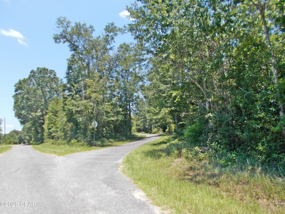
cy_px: 107
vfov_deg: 53.1
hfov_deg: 67.3
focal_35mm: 26
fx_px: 214
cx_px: 142
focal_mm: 4.6
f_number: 8
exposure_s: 1/80
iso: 80
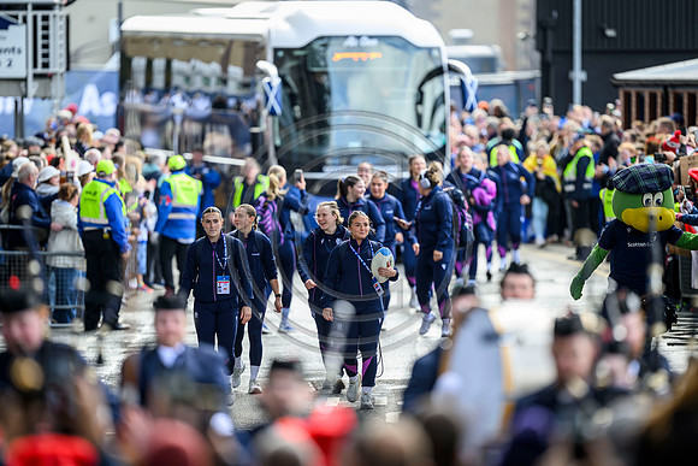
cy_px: 233
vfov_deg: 3.4
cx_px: 349
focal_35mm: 400
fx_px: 7757
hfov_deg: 5.2
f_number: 3.2
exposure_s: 1/800
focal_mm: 400
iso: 500
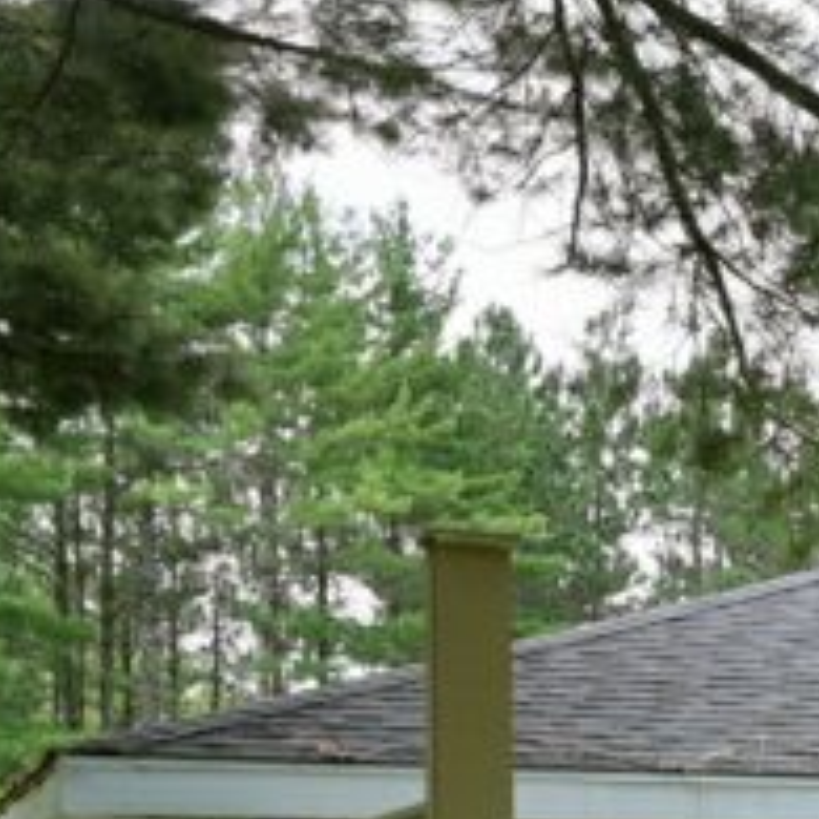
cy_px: 970
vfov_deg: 15.0
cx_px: 1961
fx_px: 3015
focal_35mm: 113
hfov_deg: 12.3
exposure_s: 1/160
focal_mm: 21.5
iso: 100
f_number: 5.6
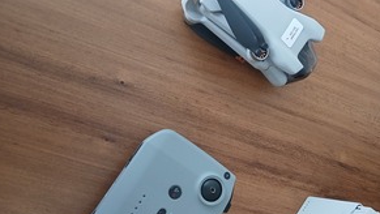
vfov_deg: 33.6
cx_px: 223
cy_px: 133
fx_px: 353
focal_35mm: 35
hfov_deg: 56.3
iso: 800
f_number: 1.8
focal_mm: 3.98
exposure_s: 1/20
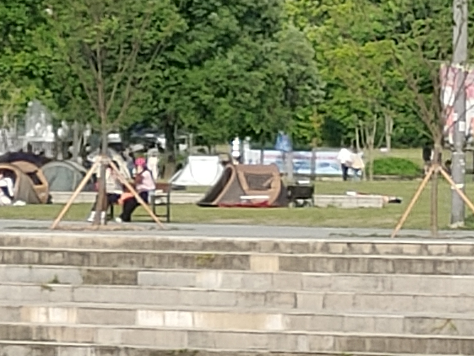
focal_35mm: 501
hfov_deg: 3.9
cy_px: 228
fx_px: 6861
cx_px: 614
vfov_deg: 3.0
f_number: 2.4
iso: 50
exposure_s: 1/488
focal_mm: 5.88
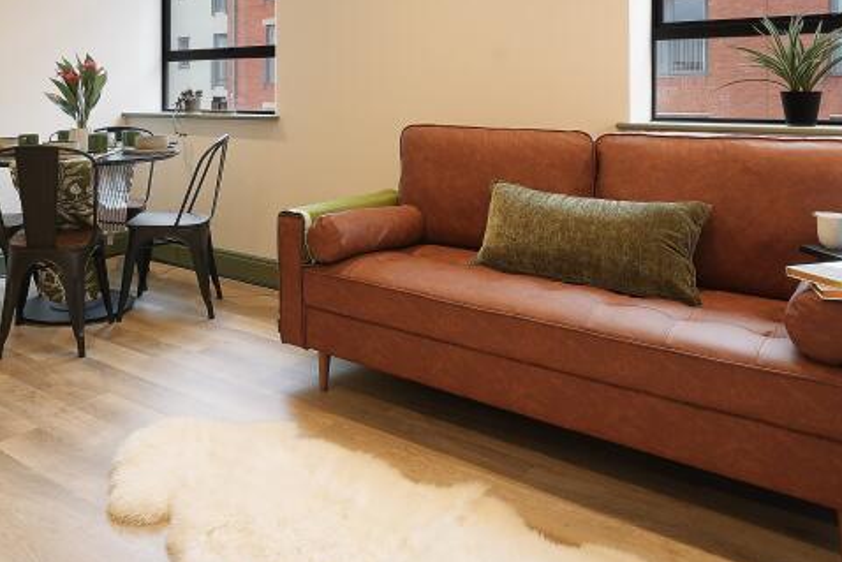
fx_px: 702
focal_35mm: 30
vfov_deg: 41.8
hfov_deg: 61.0
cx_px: 308
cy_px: 114
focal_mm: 14
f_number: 9
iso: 200
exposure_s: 1/1.25
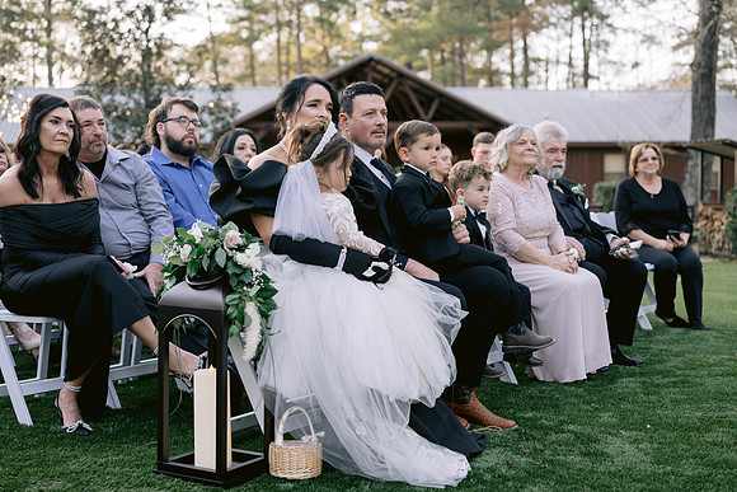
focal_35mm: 50
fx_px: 1024
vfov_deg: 27.0
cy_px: 246
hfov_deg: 39.6
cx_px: 368
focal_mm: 50
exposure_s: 1/500
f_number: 2.8
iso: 400
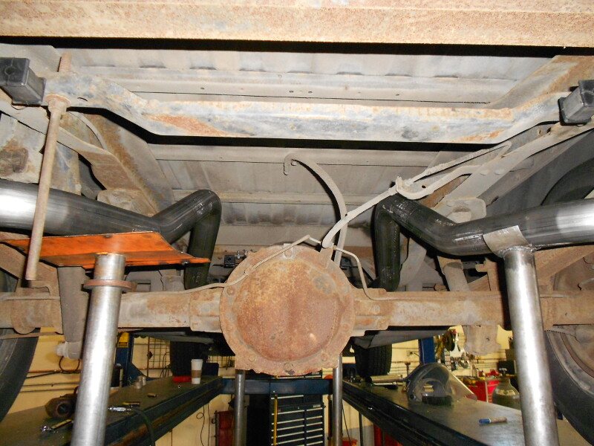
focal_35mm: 26
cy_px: 223
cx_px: 297
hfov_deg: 67.3
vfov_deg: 53.1
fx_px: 446
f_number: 3.2
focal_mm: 4.6
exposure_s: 1/25
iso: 400
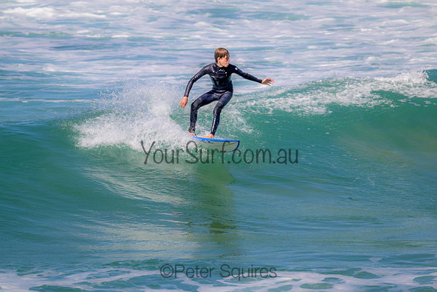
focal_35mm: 800
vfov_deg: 1.7
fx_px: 9713
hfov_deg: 2.6
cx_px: 218
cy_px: 146
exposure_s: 1/1000
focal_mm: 800
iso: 560
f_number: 11
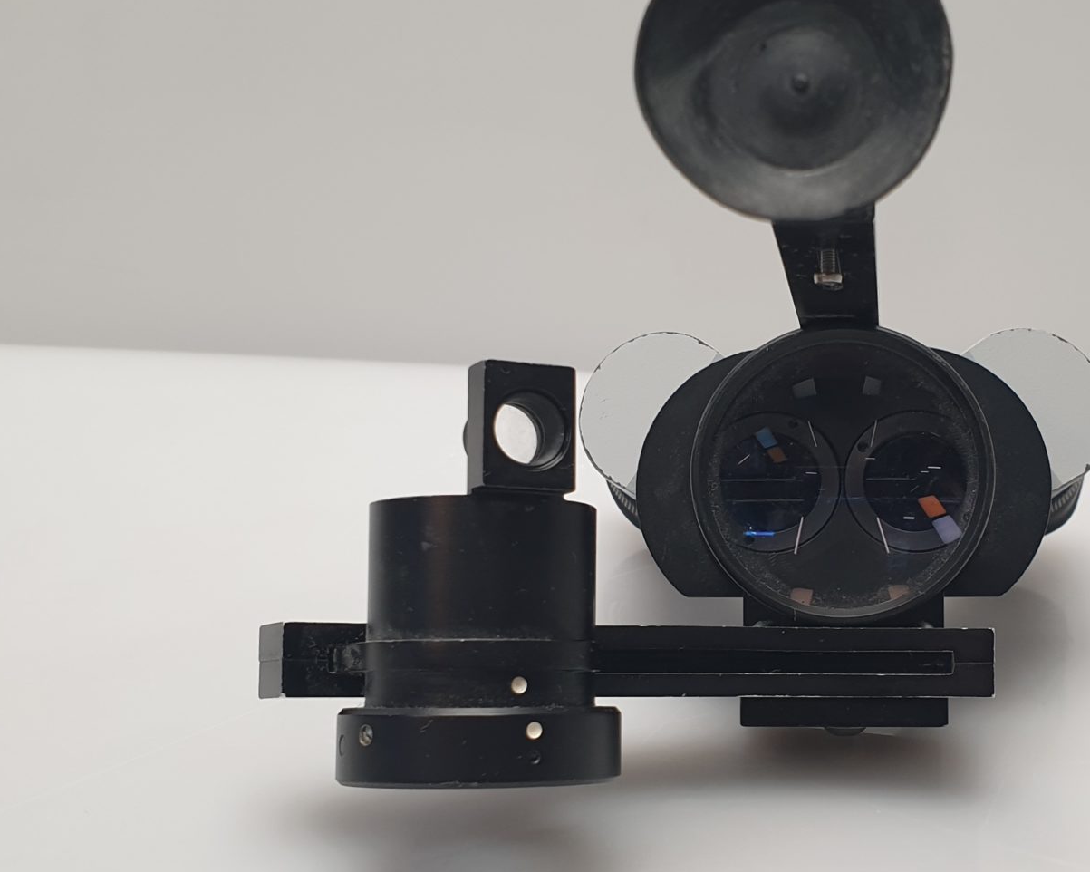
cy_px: 570
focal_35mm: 54
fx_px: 1742
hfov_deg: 34.3
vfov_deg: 27.9
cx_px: 772
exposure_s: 1/50
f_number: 2.4
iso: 64
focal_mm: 4.3
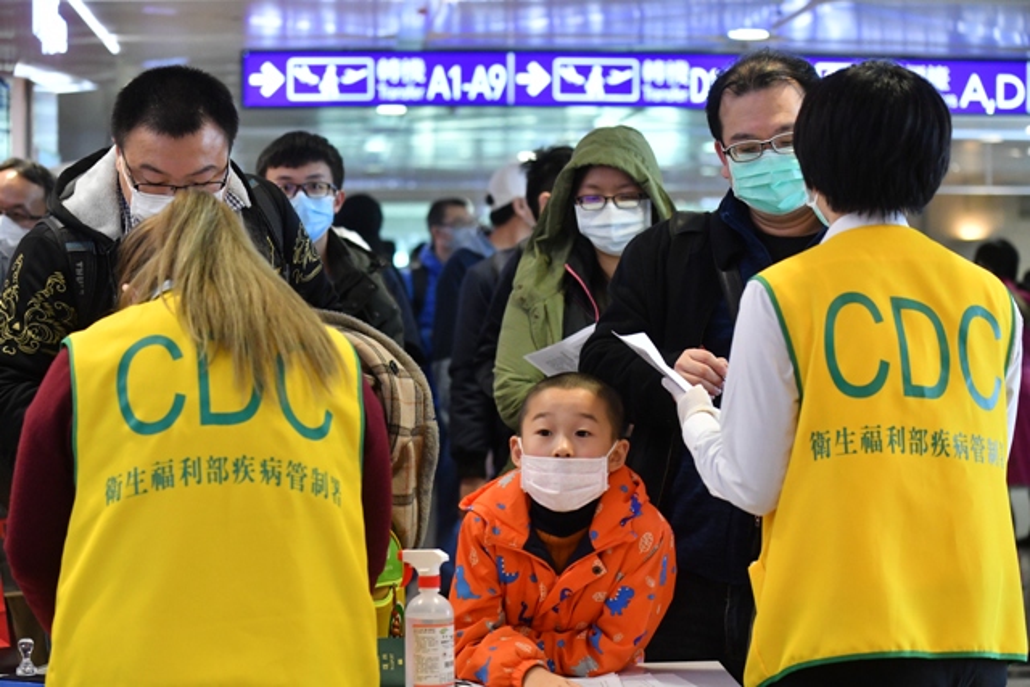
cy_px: 344
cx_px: 515
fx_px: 2432
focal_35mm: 85
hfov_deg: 23.9
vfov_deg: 16.1
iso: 5000
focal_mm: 85
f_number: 4
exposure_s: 1/320
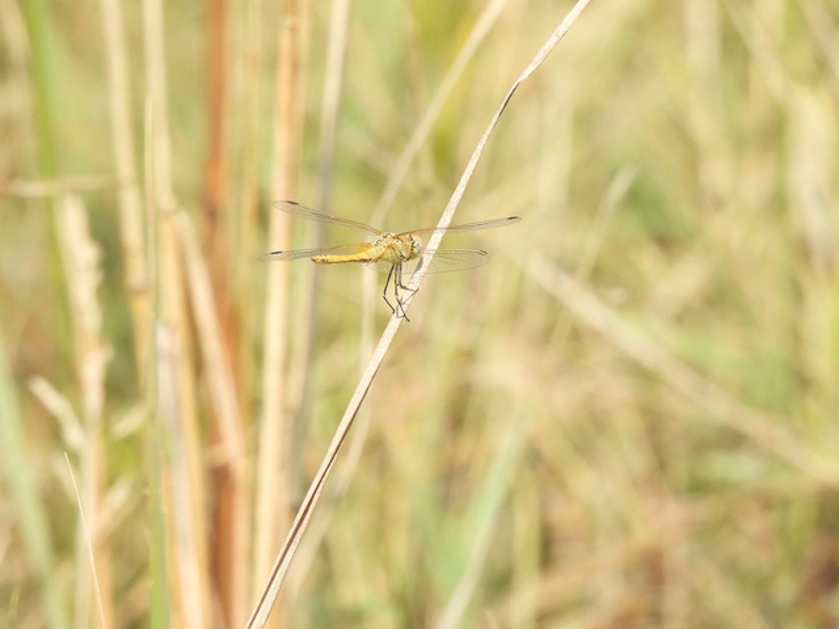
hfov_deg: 1.7
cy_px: 314
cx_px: 420
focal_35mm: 1200
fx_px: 29085
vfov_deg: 1.2
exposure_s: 1/400
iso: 100
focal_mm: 214
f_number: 6.3
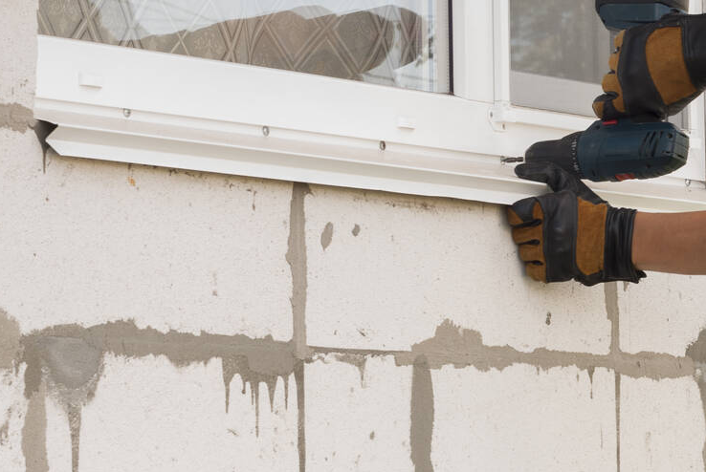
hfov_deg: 12.5
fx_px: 3220
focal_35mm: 164
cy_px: 34
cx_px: 507
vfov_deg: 8.4
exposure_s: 1/20
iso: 100
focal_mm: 50
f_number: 10
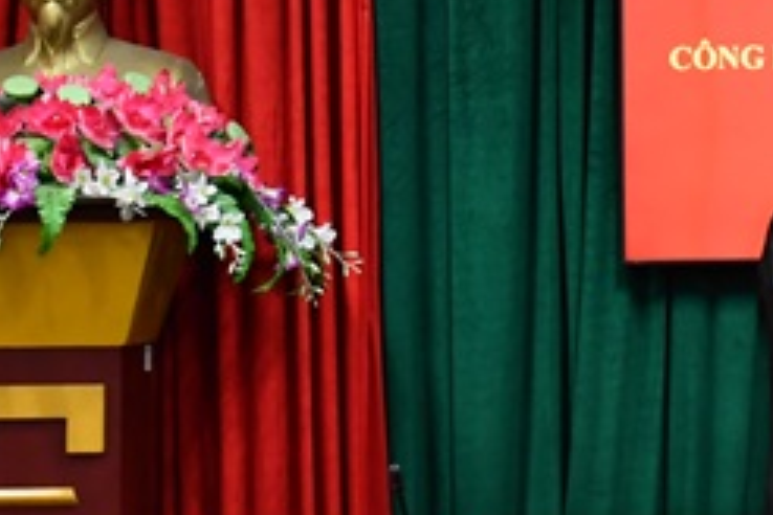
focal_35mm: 207
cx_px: 1002
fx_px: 4444
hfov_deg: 9.8
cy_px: -9
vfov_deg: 6.6
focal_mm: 34
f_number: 4.2
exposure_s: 1/125
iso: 2000
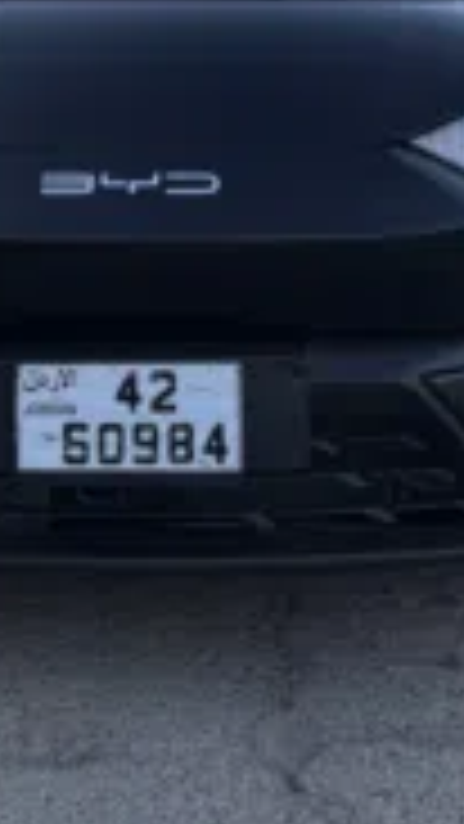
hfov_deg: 21.1
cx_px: 176
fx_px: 1246
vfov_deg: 33.0
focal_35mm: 57
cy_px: -36
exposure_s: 1/645
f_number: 1.78
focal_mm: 6.76
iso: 80
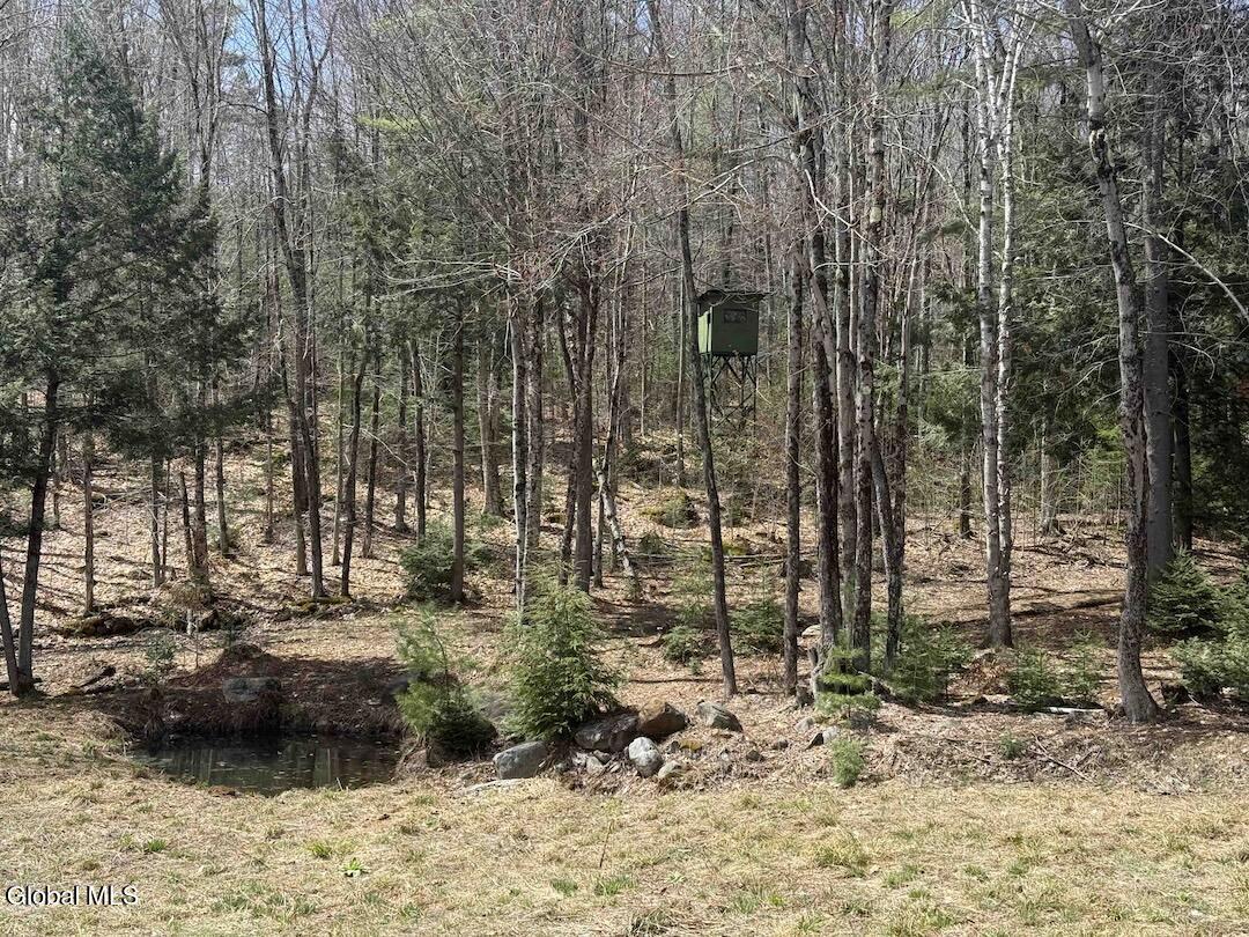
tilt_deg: +0.2
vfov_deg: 30.3
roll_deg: -1.5
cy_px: 468
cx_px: 624
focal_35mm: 48
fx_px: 1732
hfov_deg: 39.7
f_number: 1.78
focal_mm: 6.76
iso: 80
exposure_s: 1/2088
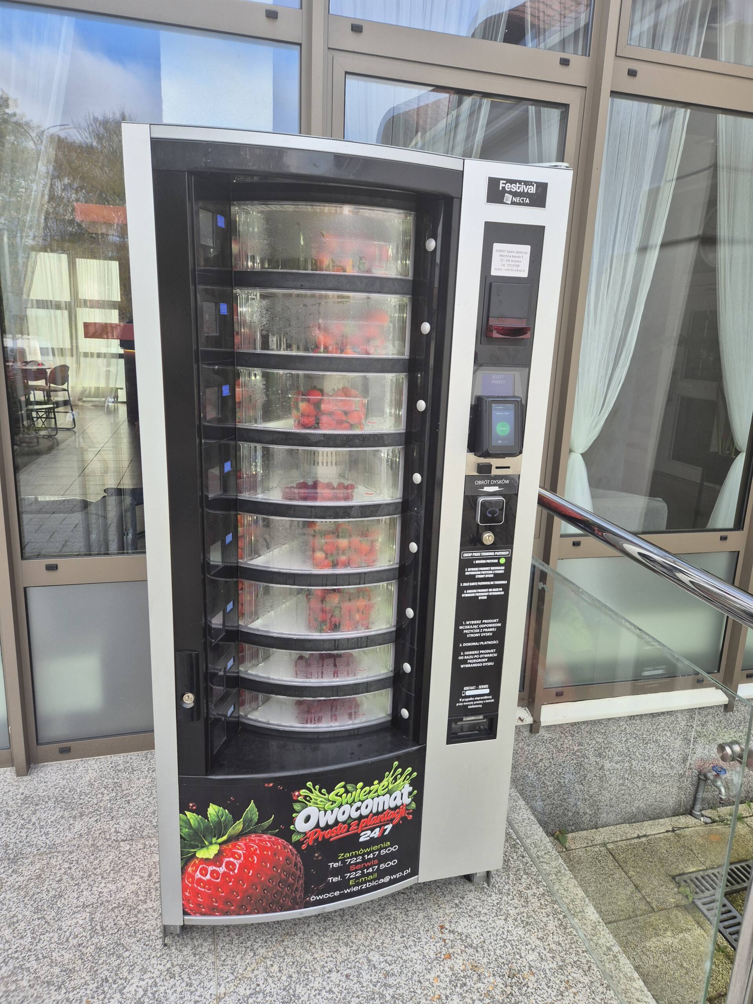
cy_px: 502
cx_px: 376
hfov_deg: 58.9
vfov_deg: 73.9
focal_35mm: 23
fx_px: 667
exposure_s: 1/180
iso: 40
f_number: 1.8
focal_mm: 5.4
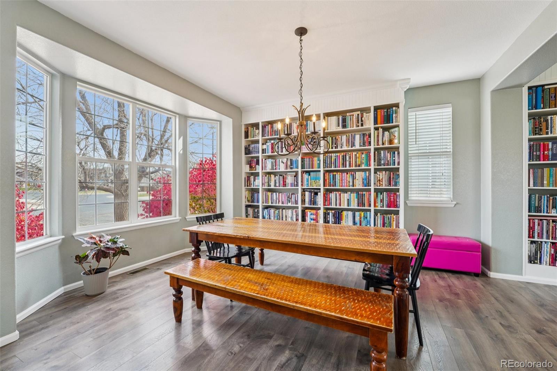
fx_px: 217
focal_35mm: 14
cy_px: 186
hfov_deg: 104.3
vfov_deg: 81.2
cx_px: 278
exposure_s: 1/30
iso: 400
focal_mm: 14
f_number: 8
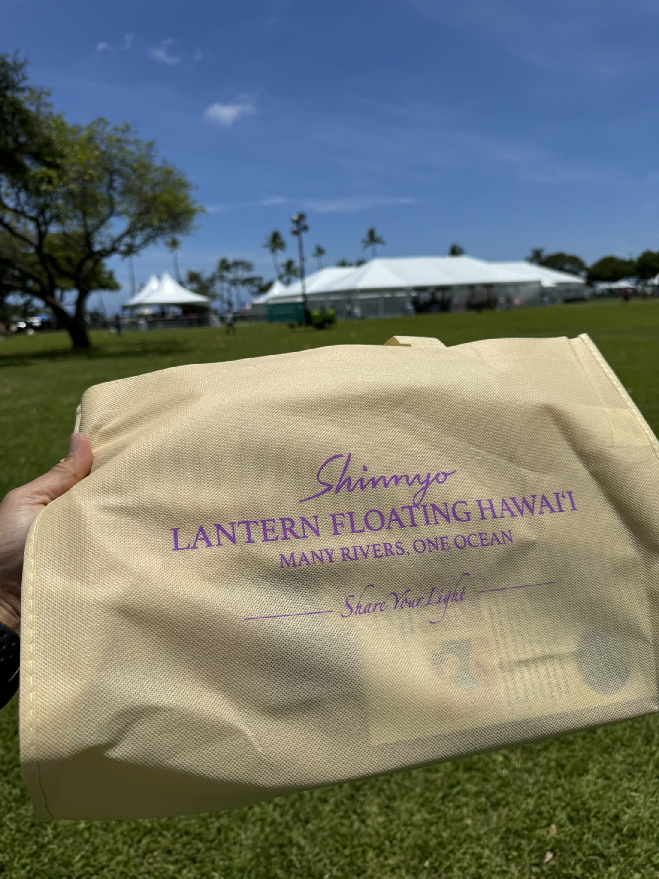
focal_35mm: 24
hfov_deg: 56.8
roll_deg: +3.9
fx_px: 609
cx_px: 330
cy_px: 440
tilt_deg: -12.2
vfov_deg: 71.6
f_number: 1.78
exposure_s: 1/20000
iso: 100
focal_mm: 6.76
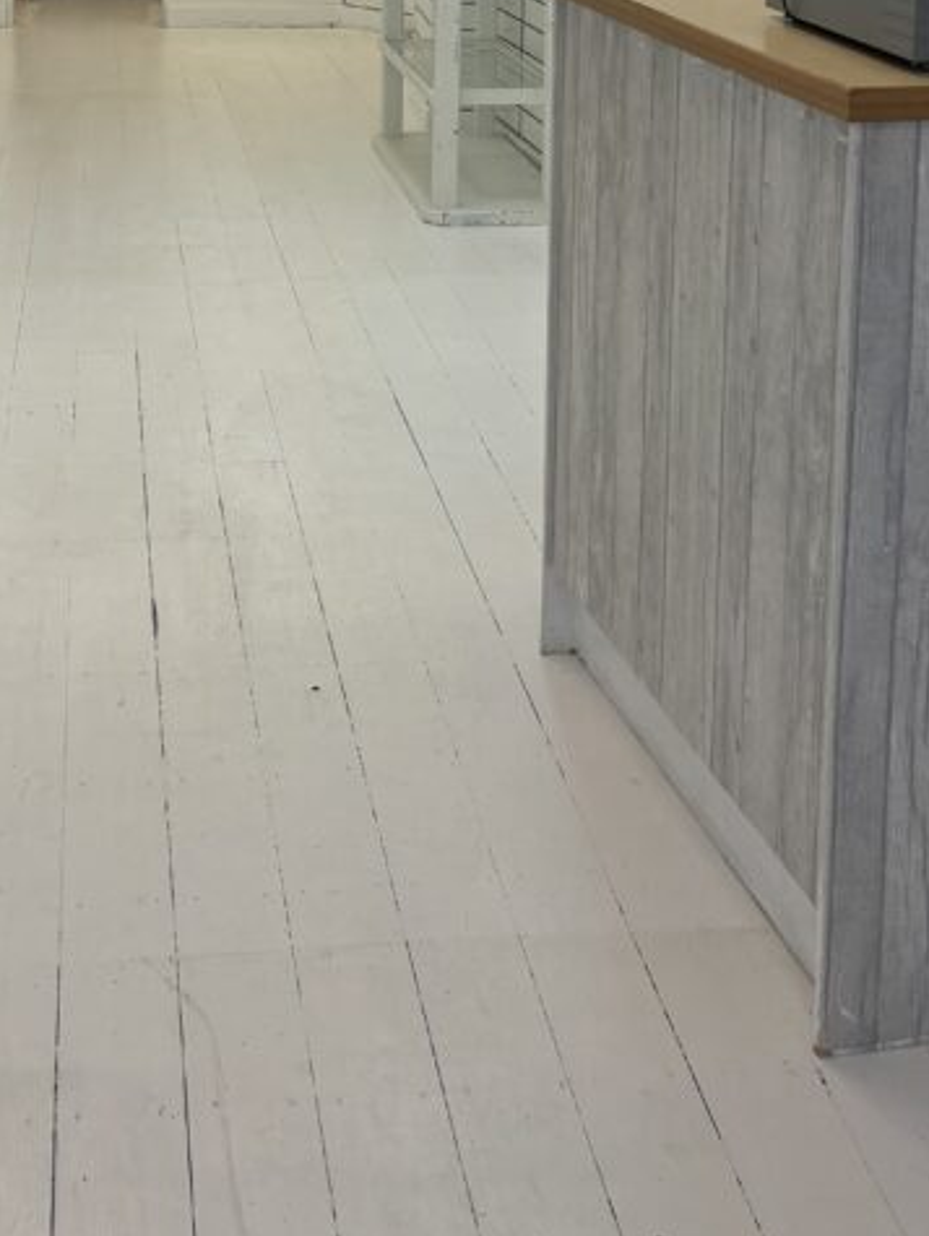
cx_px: 325
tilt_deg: -6.2
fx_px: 2001
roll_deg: -2.1
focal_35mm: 56
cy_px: -68
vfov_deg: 31.1
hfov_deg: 26.0
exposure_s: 1/172
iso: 50
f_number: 1.6
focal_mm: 5.96
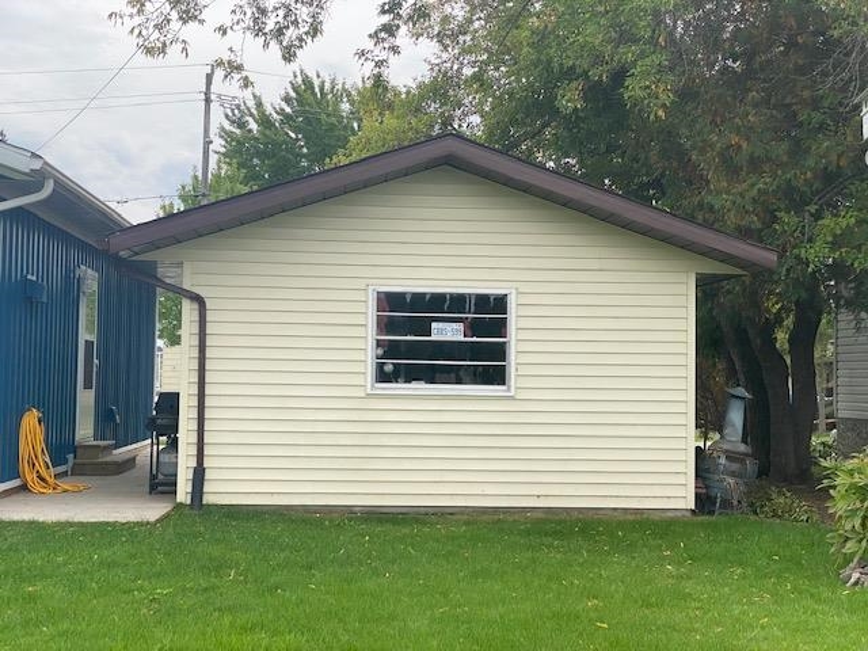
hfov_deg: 36.8
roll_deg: -1.3
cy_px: 326
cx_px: 434
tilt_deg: +2.5
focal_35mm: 52
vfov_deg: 28.0
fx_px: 1304
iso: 20
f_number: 2
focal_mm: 6
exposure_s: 1/545
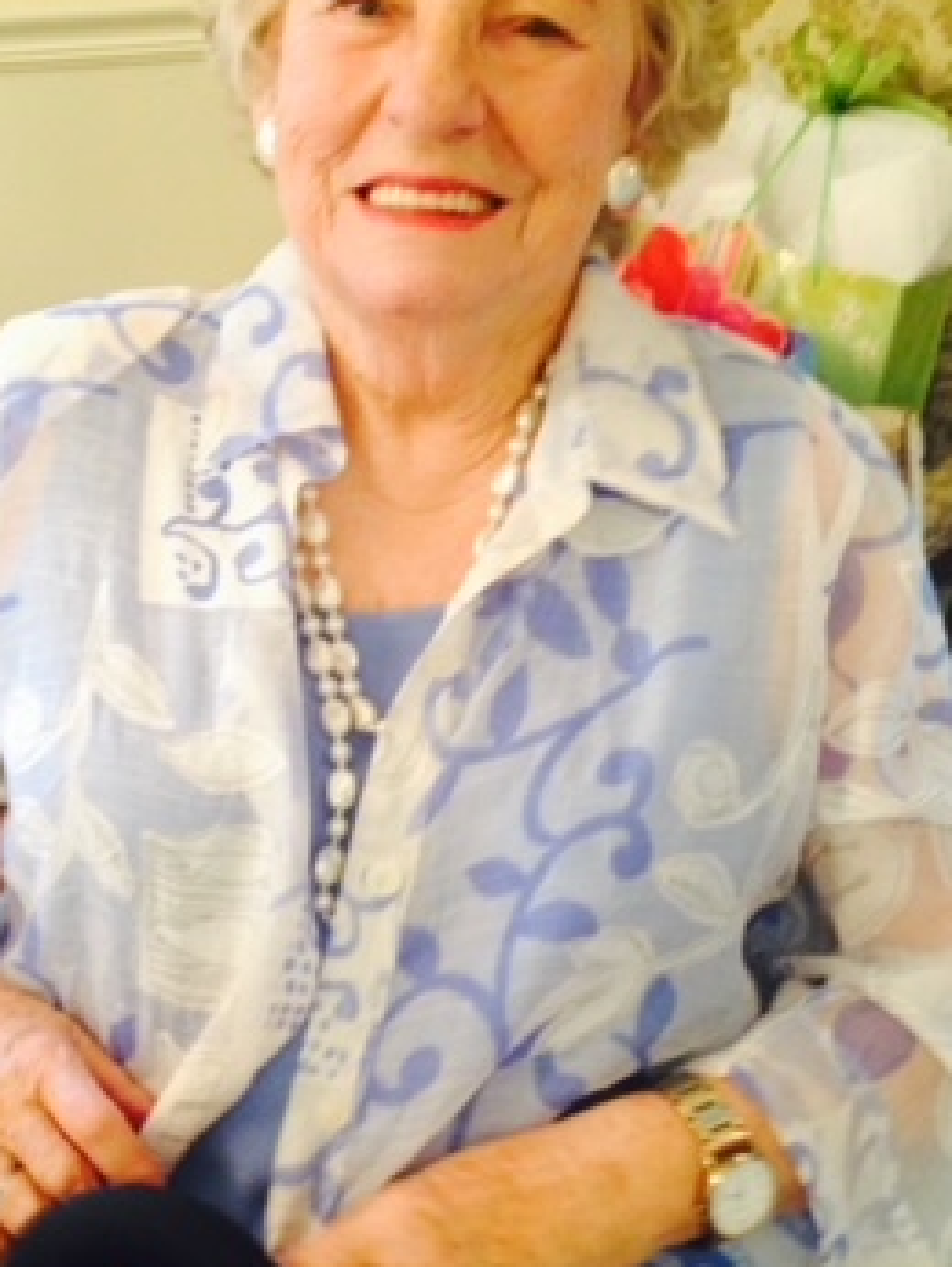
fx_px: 2234
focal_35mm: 61
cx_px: 337
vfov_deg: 31.6
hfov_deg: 24.0
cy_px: 707
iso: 160
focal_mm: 4.12
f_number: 2.4
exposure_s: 1/20
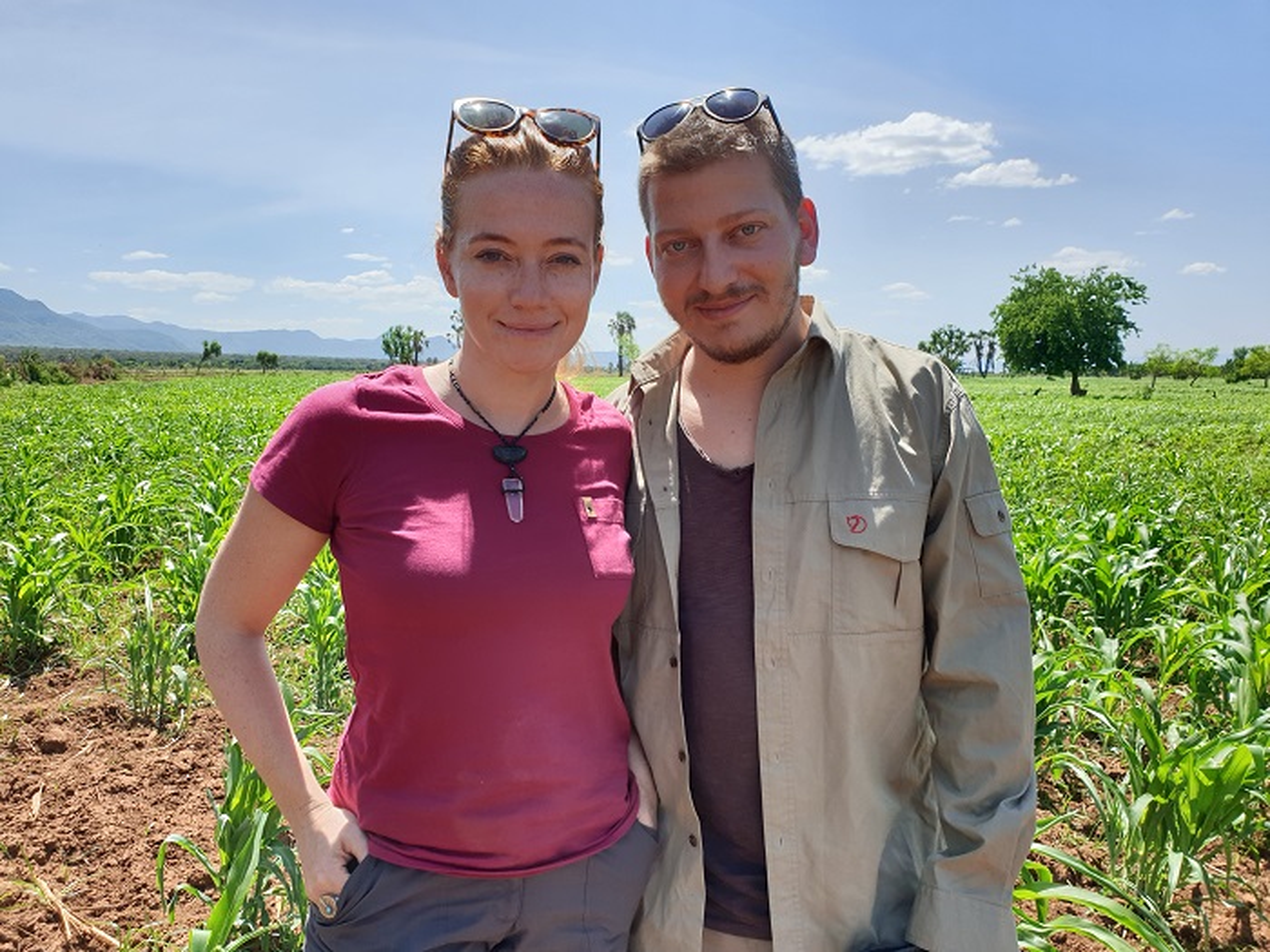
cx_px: 635
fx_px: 954
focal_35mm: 26
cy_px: 476
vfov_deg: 53.1
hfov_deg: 67.3
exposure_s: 1/767
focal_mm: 4.3
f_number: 2.4
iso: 50
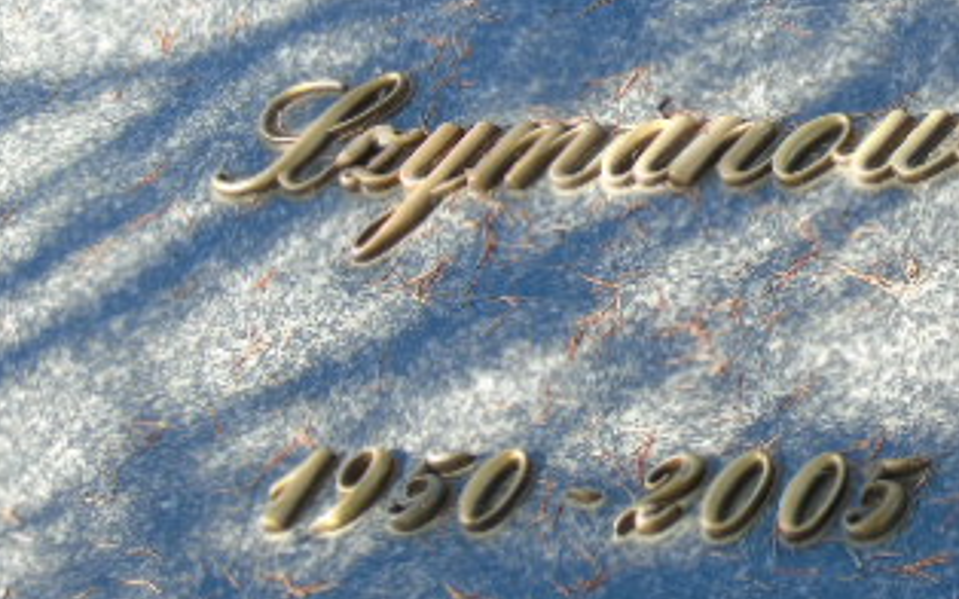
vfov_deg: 9.8
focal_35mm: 134
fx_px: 3501
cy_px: 141
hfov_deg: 15.4
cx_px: 919
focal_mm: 11
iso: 80
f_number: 4.5
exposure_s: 1/60
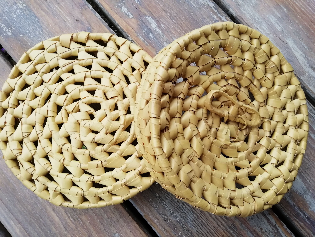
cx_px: 158
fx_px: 237
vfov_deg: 53.1
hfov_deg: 67.3
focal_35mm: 26
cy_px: 118
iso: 50
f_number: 2.2
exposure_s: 1/212
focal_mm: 3.21
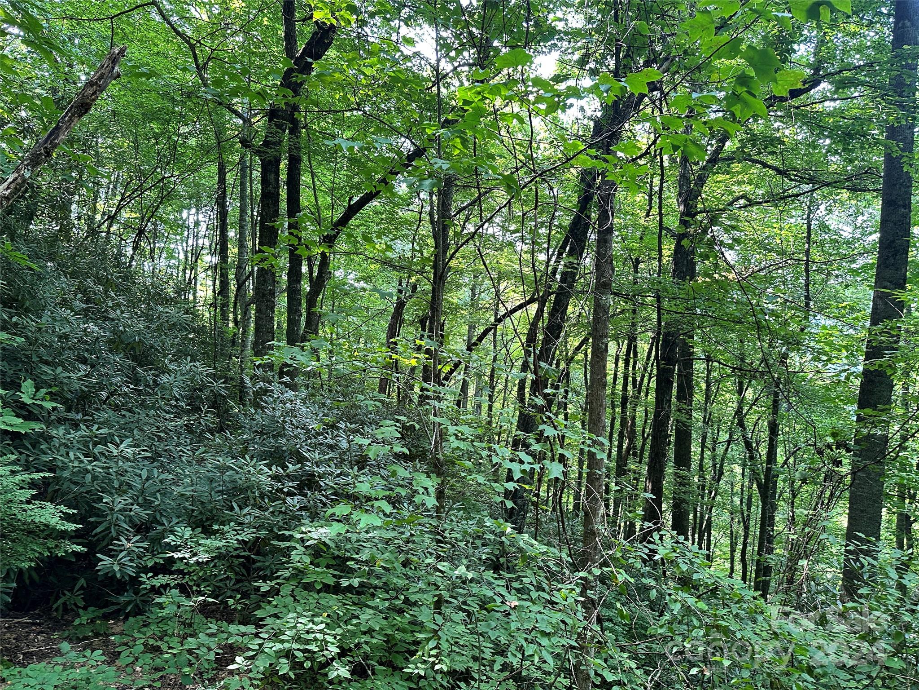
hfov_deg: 71.6
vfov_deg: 56.8
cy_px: 345
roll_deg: +0.0
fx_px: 637
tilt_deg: -2.8
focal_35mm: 24
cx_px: 460
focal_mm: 6.86
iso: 200
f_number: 1.78
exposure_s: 1/121
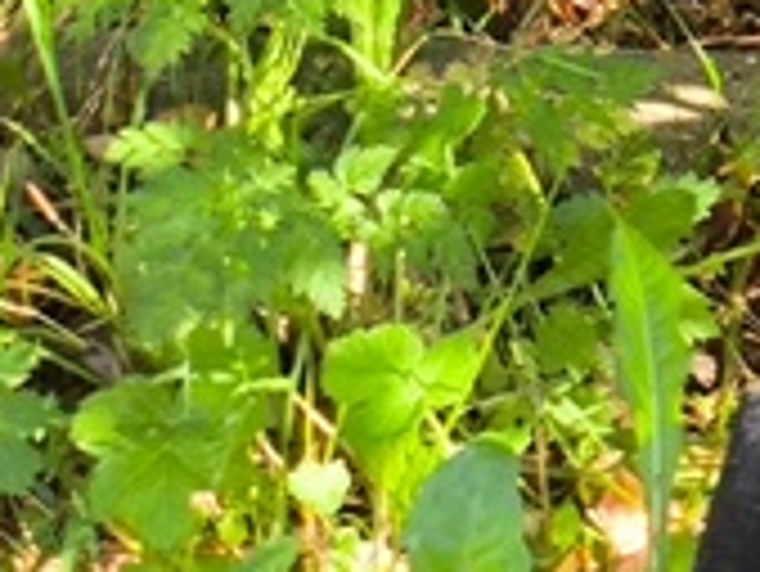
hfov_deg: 8.0
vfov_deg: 6.1
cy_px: -608
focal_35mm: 236
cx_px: 1468
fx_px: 5185
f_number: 1.7
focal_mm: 4.71
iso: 50
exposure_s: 1/133
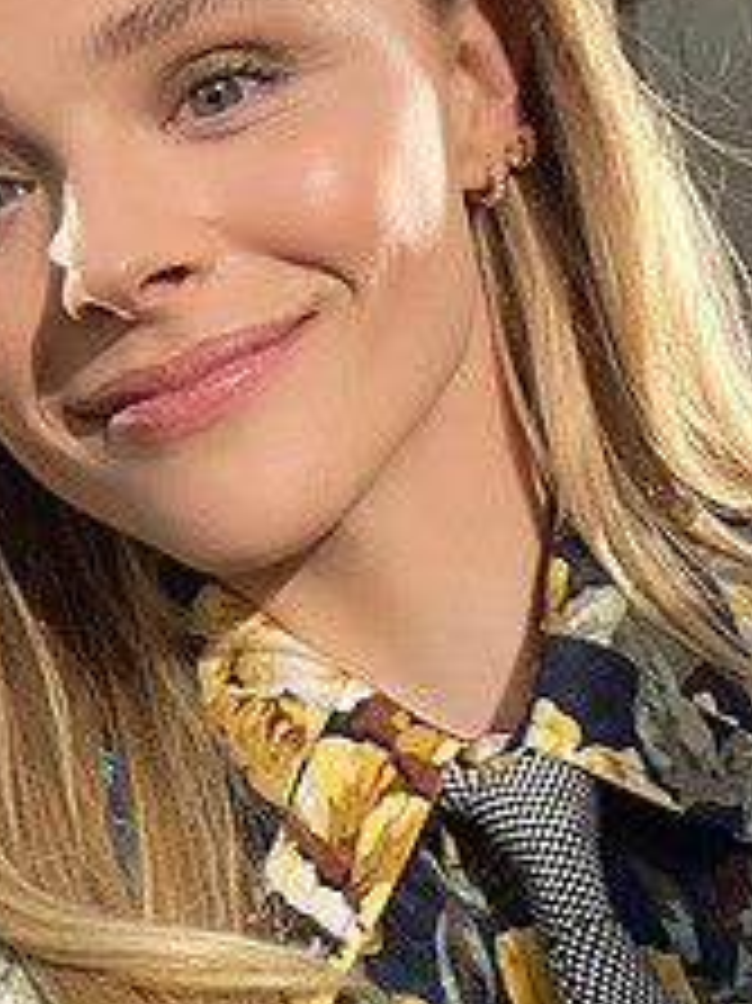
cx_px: -88
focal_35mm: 78
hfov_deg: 18.1
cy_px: 333
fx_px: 2261
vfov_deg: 24.9
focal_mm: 2.71
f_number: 2.2
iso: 64
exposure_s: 1/100
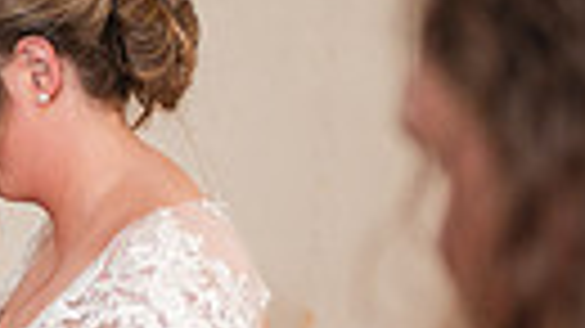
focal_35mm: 164
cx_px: -261
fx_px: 2543
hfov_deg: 12.5
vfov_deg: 7.2
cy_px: 523
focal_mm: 35
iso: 1250
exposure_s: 1/500
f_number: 1.8
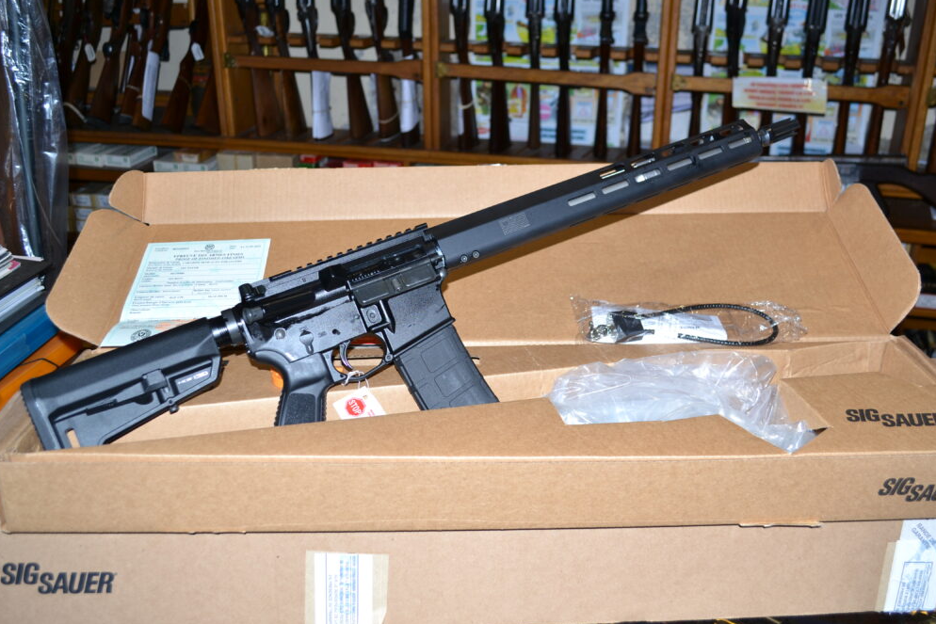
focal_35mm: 34
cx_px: 472
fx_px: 884
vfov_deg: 38.9
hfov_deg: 55.8
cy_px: 309
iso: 100
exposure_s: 1/60
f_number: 4.5
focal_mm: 22
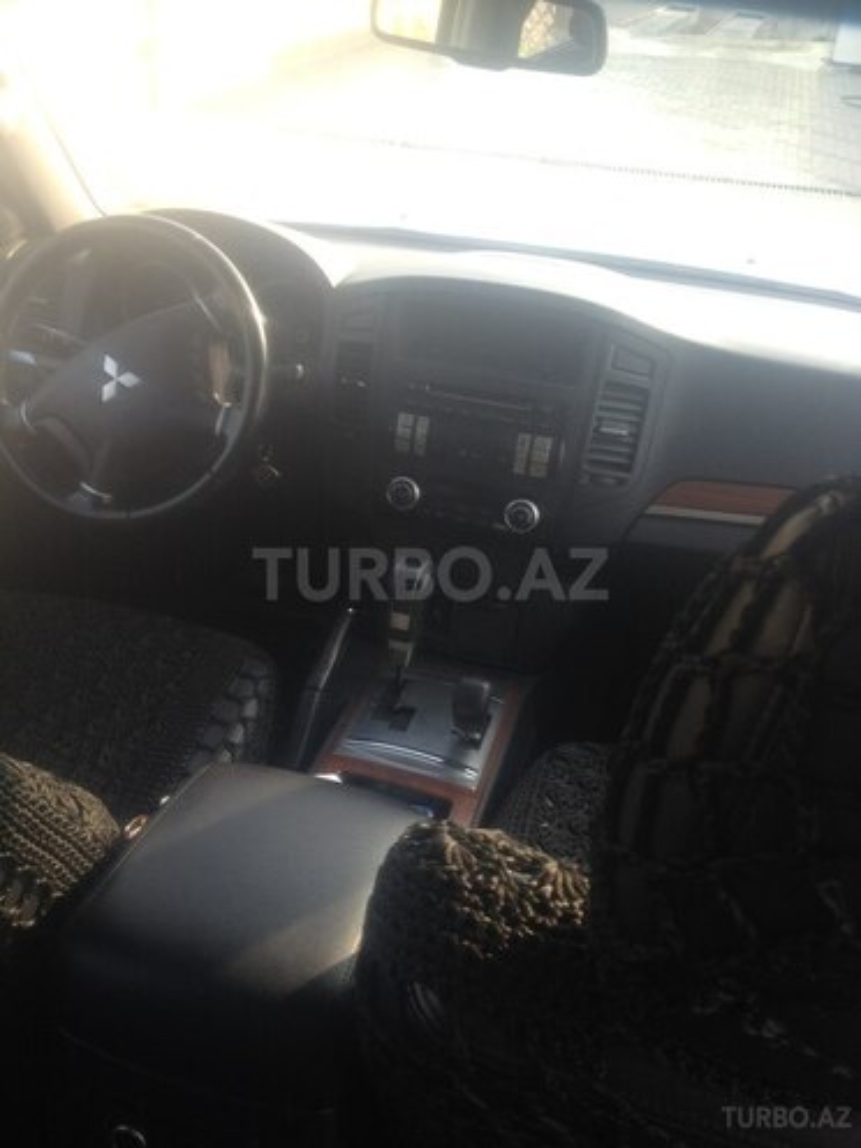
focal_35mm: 35
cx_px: 430
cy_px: 574
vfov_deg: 52.6
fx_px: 1161
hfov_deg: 40.7
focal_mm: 4.28
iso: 50
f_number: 2.4
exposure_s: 1/120
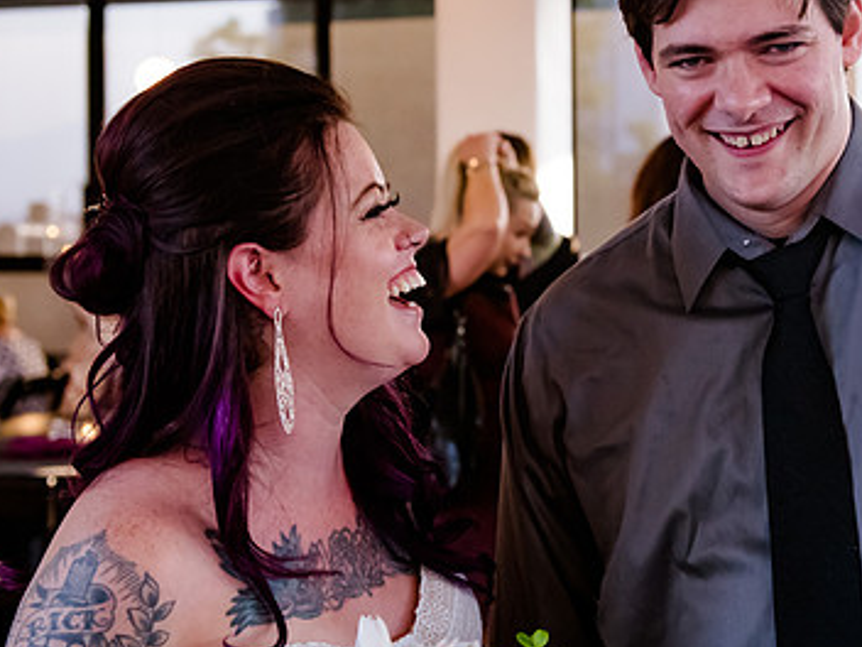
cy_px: 188
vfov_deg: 17.7
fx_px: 2067
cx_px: 575
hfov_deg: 23.5
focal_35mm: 83
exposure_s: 1/400
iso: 3200
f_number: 4
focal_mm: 42
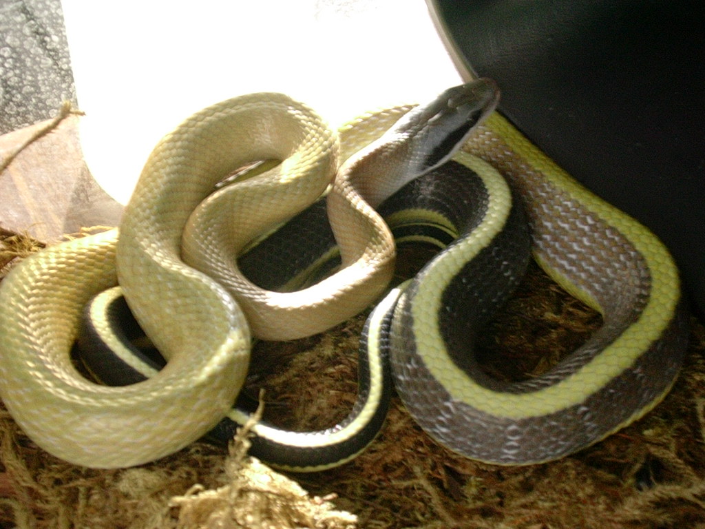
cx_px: 352
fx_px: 1365
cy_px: 264
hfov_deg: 29.0
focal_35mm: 67
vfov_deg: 21.9
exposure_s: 1/32
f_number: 3.6
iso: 122
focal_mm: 10.2
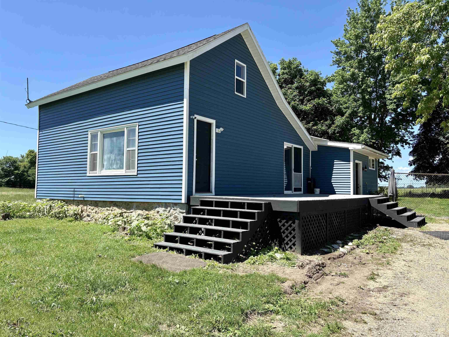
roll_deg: -0.9
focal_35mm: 26
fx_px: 337
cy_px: 168
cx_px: 224
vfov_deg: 53.1
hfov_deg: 67.3
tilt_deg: +2.9
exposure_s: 1/1848
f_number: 1.6
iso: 50
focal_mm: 5.96
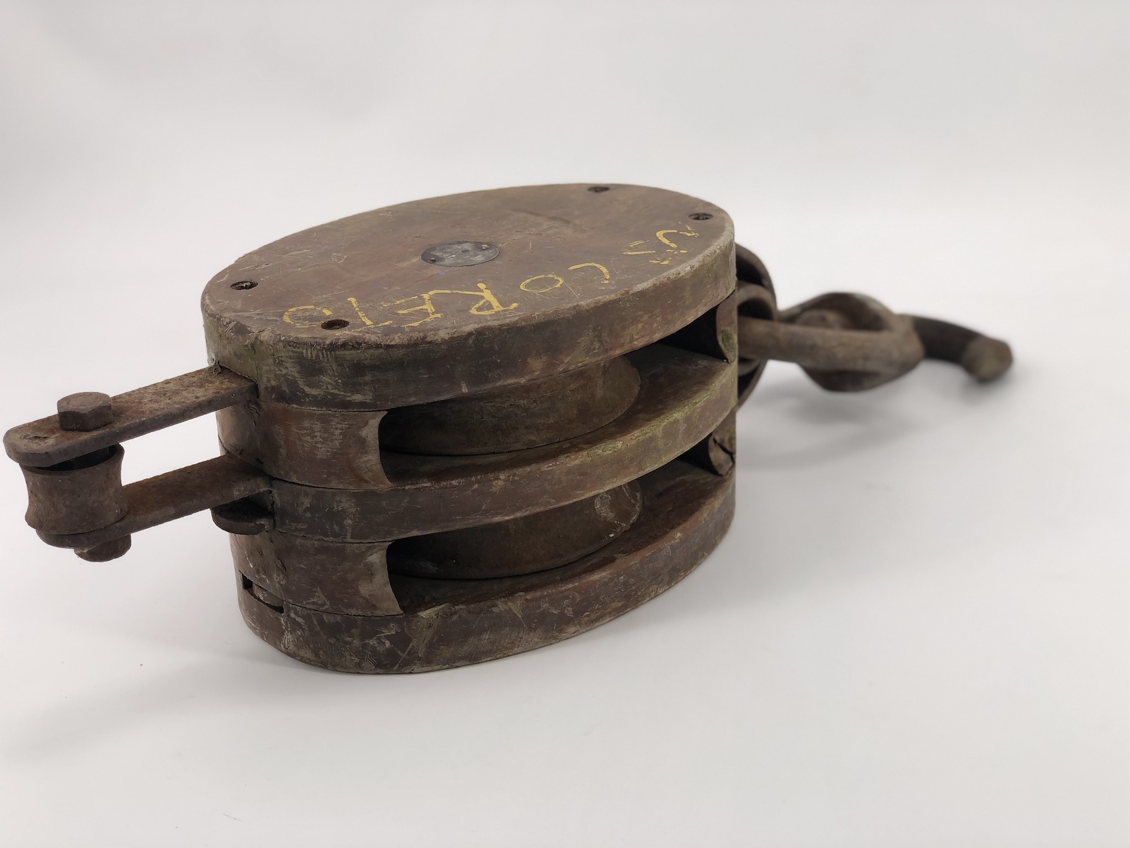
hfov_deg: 36.8
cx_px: 565
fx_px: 1697
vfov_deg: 28.0
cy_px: 424
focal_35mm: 52
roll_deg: +2.7
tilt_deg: -21.7
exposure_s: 1/100
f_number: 2.4
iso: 16
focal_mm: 6
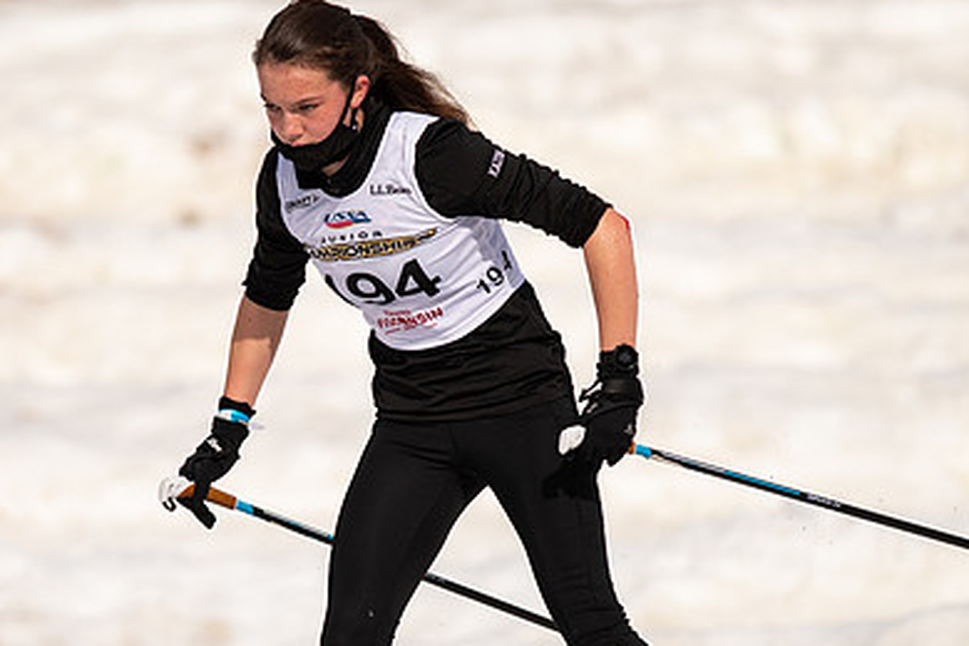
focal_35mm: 669
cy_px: 431
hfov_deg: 3.1
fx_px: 18006
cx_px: 400
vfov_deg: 2.1
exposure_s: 1/6400
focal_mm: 300
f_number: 4
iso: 400
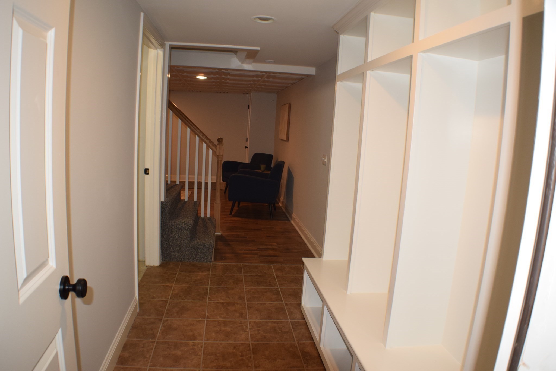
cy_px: 186
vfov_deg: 40.0
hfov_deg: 57.2
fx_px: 510
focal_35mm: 33
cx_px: 278
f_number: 4.5
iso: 800
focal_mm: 22
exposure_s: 1/80
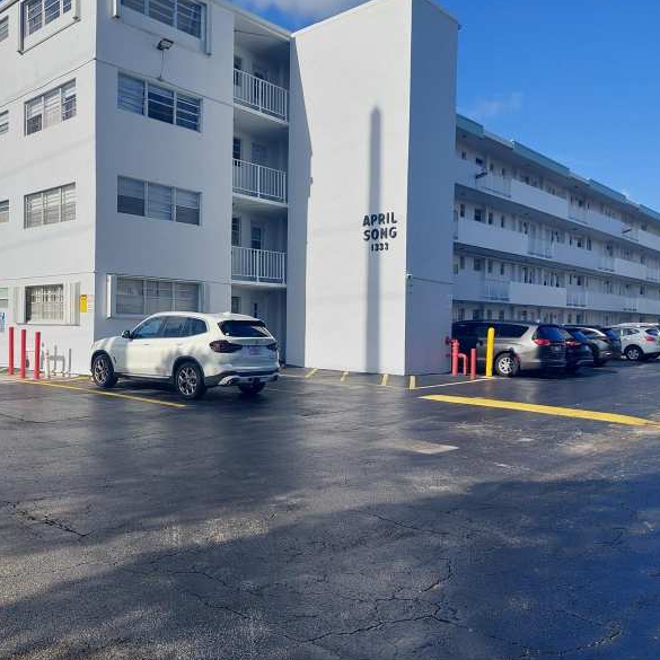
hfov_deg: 55.3
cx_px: 269
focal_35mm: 29
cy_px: 326
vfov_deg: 55.6
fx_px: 626
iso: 40
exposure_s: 1/1963
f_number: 1.8
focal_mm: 5.23
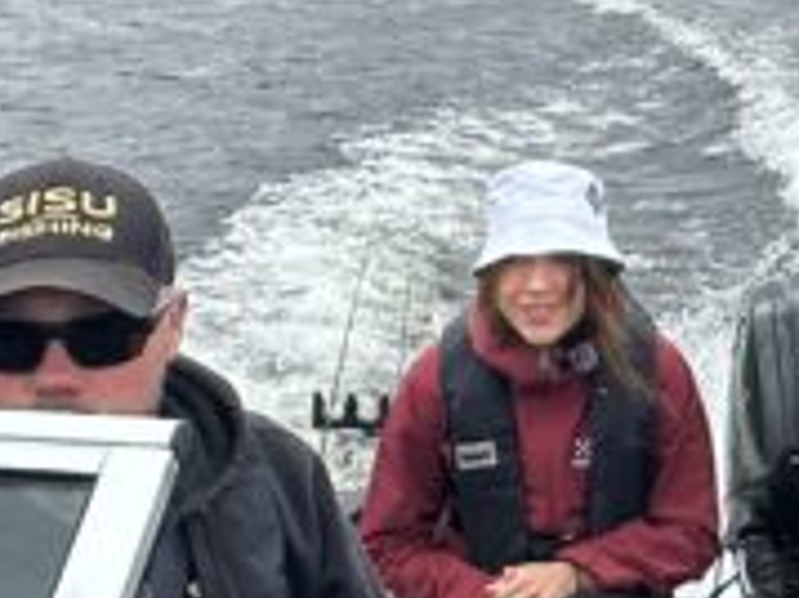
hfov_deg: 22.9
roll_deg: +0.3
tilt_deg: -8.8
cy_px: 134
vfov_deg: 18.3
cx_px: 893
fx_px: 1845
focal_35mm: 80
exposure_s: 1/1033
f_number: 2.2
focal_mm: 2.22
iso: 40
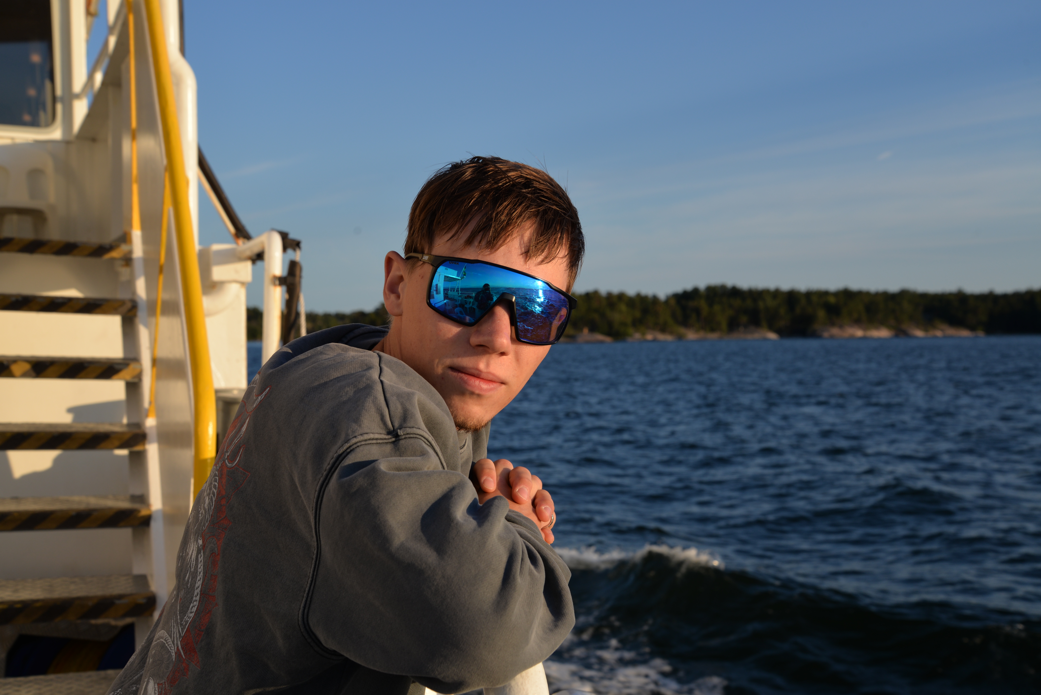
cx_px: 520
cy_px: 348
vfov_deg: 27.0
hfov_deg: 39.6
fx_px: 1446
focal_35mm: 50
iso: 180
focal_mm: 50
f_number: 8
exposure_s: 1/250
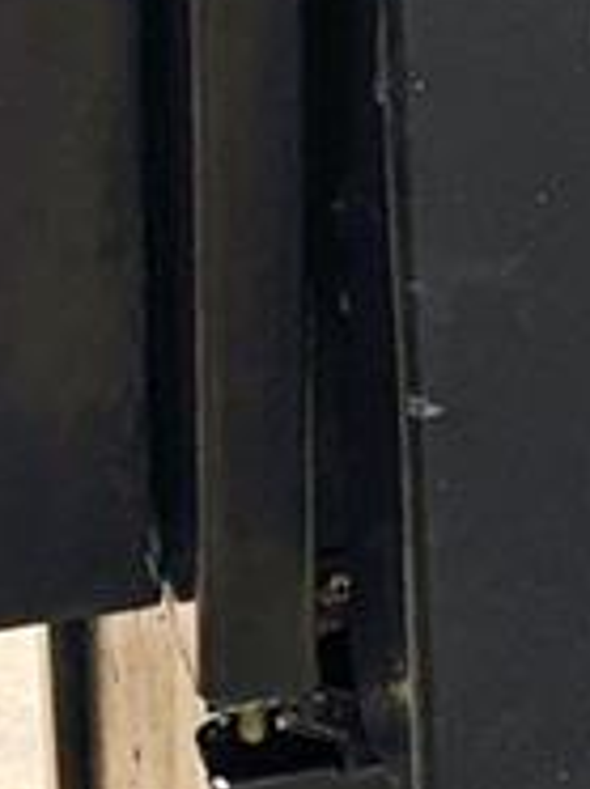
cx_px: 645
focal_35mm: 168
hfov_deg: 8.7
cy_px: -30
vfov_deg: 11.6
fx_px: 3827
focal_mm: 4.25
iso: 25
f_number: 1.8
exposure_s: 1/158
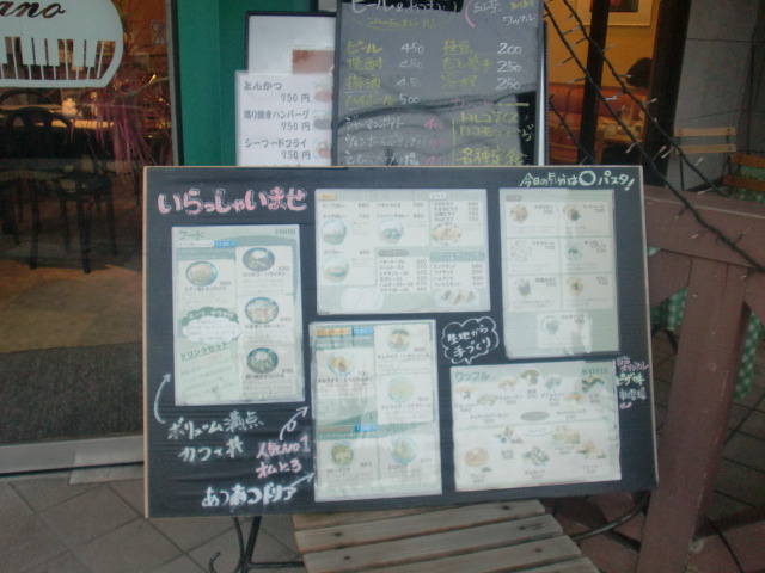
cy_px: 286
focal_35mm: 34
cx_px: 382
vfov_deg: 41.8
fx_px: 751
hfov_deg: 54.0
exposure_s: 1/60
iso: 160
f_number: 2.8
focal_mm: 5.58
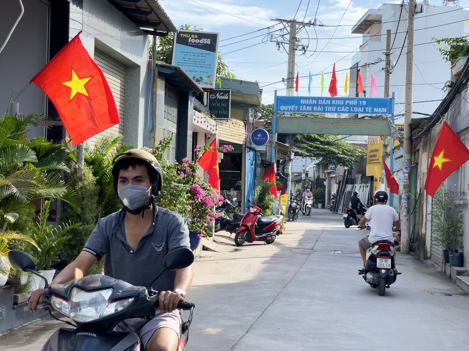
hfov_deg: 30.3
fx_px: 867
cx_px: 234
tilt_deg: +0.4
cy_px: 176
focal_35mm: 64
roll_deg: -1.2
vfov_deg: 22.9
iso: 20
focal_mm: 7.5
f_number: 2.2
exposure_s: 1/1024
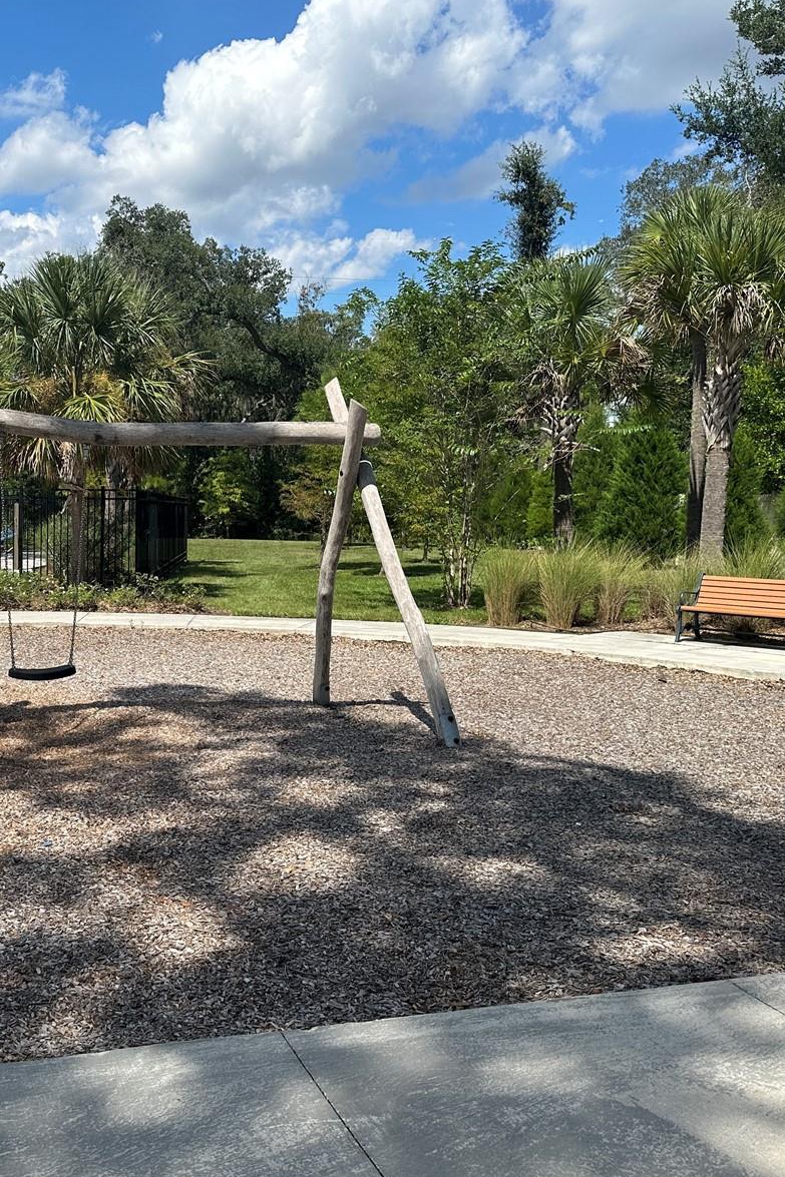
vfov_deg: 55.8
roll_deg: -1.2
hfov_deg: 37.1
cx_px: 128
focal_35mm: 34
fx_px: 1112
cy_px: 580
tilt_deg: -2.7
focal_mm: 6.86
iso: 80
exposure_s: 1/5000
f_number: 1.78
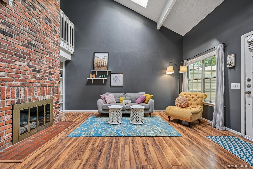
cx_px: 126
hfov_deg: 104.3
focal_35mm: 14
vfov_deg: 81.2
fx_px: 98
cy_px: 84
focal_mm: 14
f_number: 9
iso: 400
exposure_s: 1/13
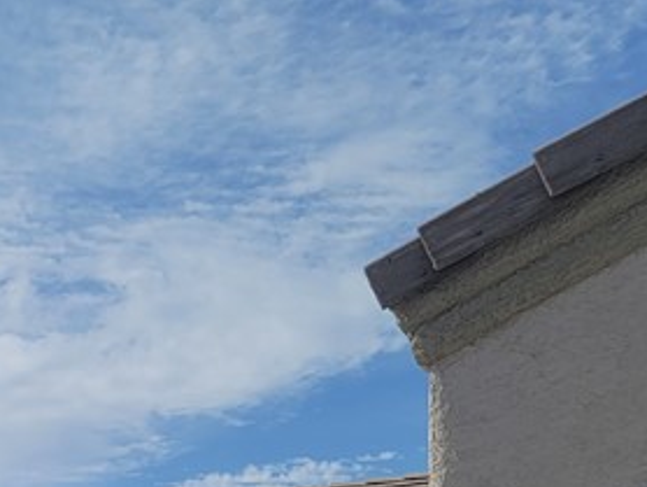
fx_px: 1721
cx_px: -265
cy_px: 706
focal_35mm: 92
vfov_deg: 15.0
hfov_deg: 19.2
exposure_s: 1/2216
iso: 20
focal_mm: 7
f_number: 1.8
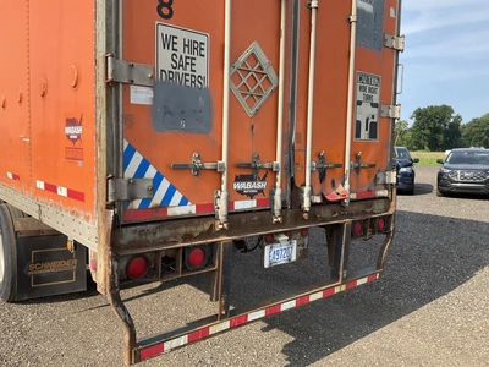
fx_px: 410
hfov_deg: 61.7
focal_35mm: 29
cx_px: 244
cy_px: 184
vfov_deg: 48.2
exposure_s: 1/842
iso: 25
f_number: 1.8
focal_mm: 3
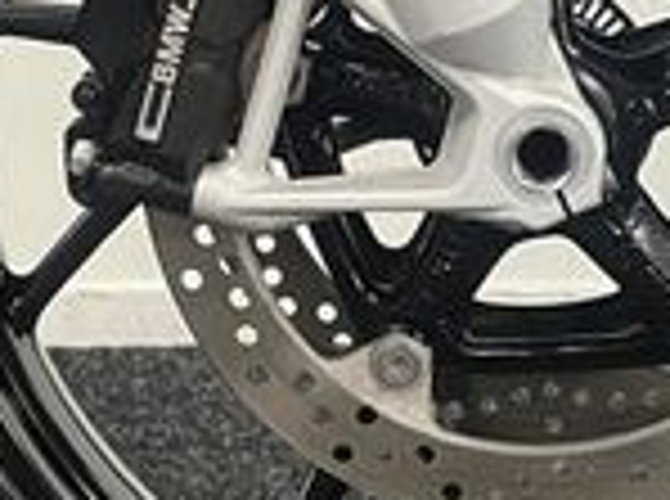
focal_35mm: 112
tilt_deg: -10.5
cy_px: 99
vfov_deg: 13.1
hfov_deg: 17.5
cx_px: 486
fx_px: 2163
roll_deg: -1.3
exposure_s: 1/50
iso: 250
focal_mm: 5.1
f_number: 1.6
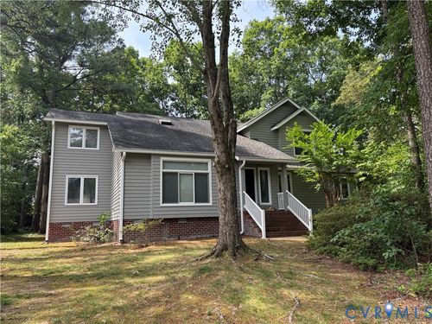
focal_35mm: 26
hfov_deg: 67.3
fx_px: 324
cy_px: 162
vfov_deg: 53.1
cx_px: 216
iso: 50
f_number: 1.6
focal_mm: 5.96
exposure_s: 1/416
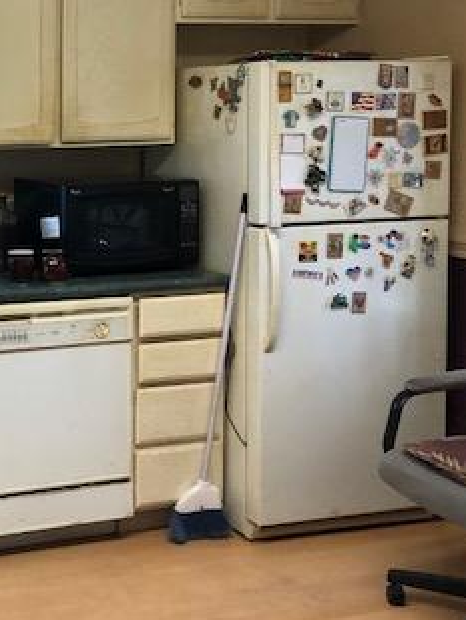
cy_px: 177
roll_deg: +2.2
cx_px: -147
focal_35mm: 58
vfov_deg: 32.8
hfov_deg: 22.5
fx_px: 1040
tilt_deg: -2.6
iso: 32
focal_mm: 4
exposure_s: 1/30
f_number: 1.8
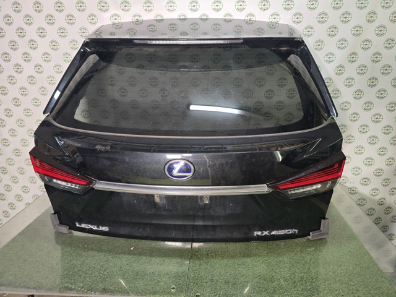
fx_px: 263
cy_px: 148
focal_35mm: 23
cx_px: 198
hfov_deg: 73.9
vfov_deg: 58.9
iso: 50
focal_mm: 6.3
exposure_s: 1/50
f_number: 1.7
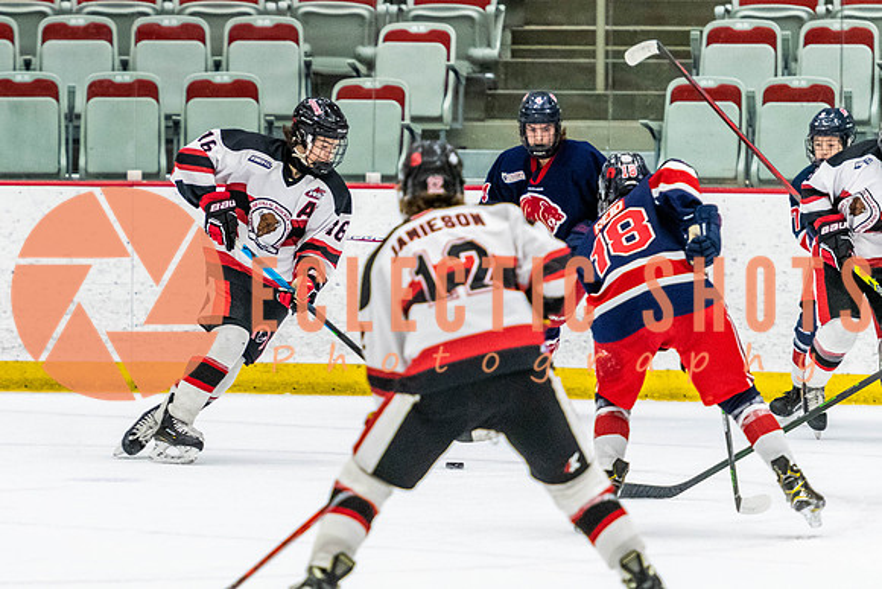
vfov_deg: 4.4
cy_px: 295
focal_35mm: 314
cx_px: 232
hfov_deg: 6.6
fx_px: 7699
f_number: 2.8
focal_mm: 170
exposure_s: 1/640
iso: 2800
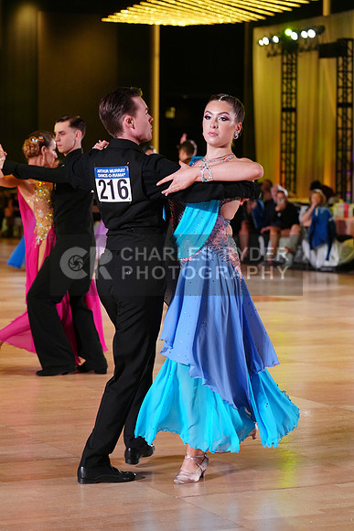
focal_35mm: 96
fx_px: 1415
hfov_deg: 14.3
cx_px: 177
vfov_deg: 21.2
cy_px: 266
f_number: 4
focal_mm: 96
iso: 2500
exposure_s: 1/400
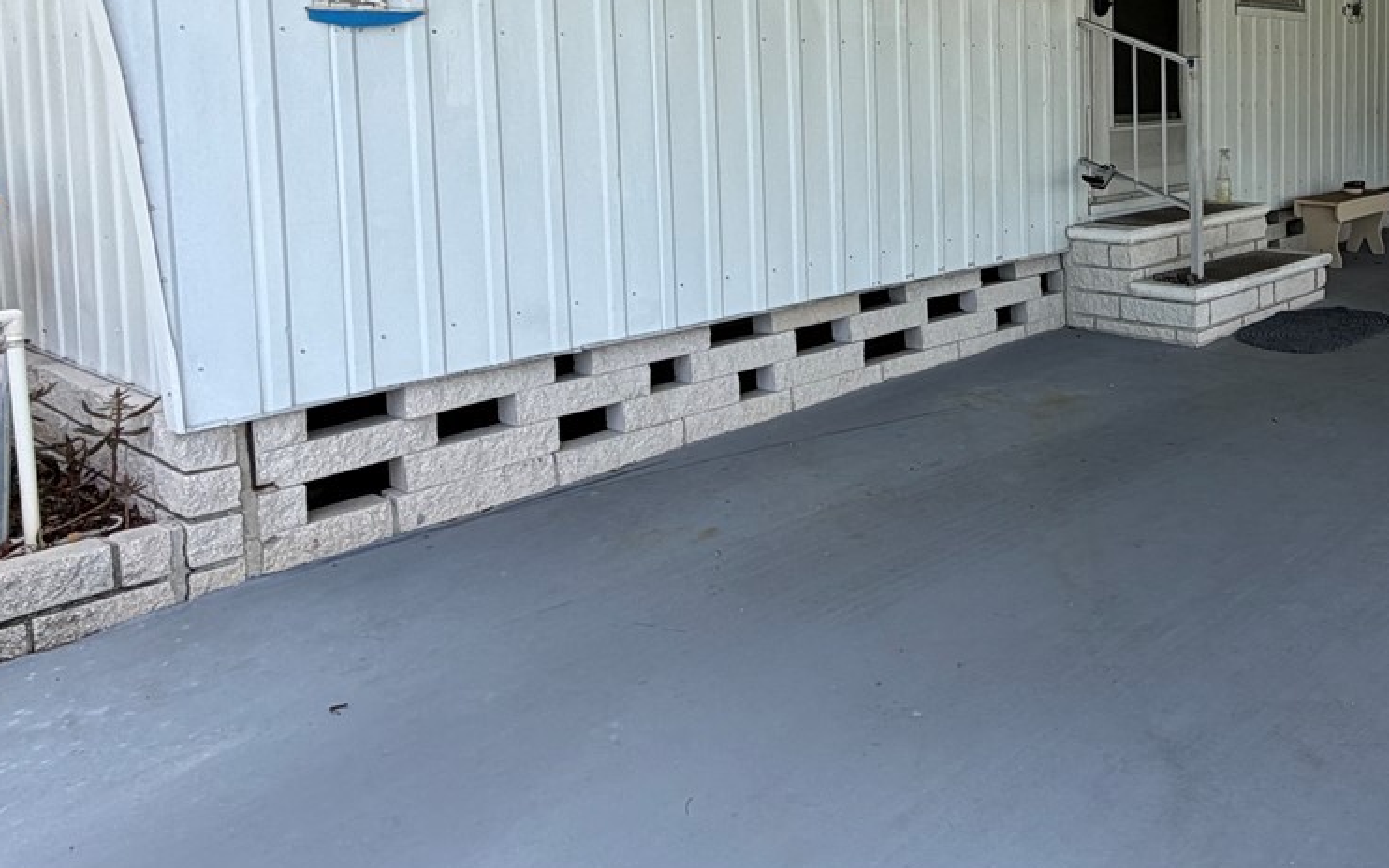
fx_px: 1212
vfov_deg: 37.8
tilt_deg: -3.9
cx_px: 1148
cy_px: 159
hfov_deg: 54.7
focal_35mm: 32
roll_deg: +0.5
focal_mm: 2.22
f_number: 2.2
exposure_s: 1/490
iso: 64
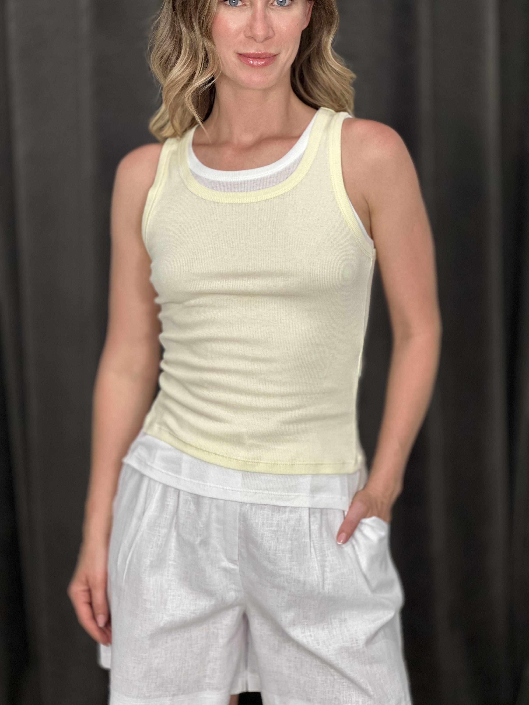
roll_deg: +0.0
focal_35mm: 77
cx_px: 264
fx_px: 1569
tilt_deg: -10.8
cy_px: 352
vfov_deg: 25.3
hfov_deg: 19.1
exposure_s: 1/100
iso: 160
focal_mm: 9
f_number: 2.8
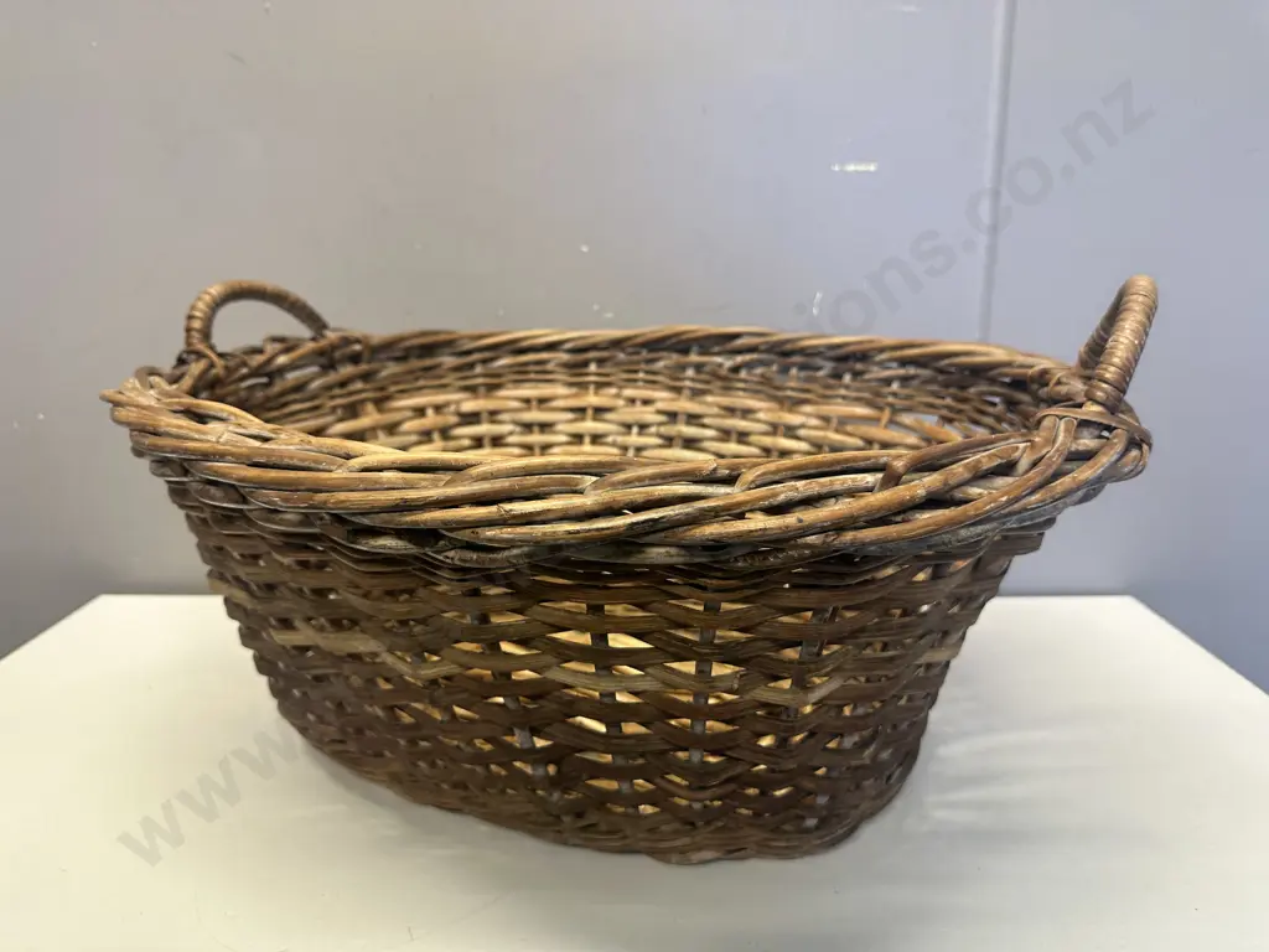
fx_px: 880
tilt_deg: -12.5
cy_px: 476
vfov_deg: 56.8
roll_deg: +0.0
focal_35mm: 24
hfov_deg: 71.6
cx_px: 634
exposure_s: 1/100
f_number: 1.78
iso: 160
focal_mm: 6.86
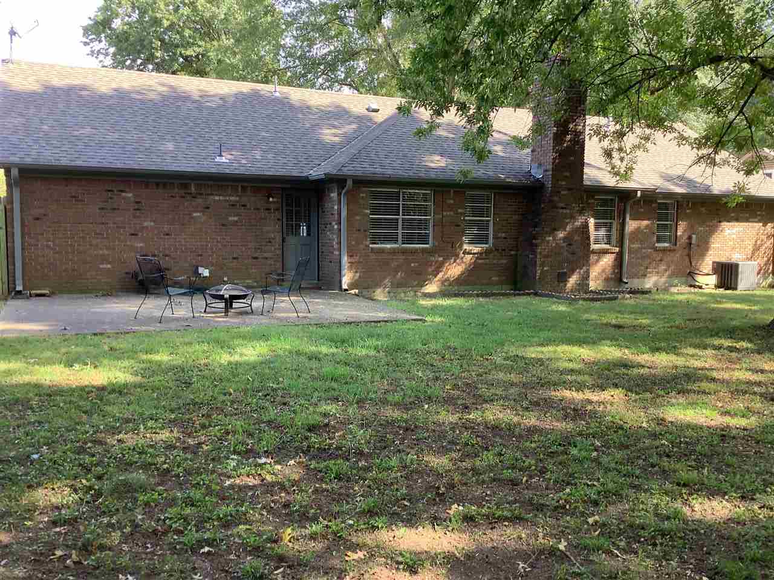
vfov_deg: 45.4
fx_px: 693
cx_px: 387
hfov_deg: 58.4
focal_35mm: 31
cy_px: 290
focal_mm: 3.3
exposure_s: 1/100
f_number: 2.4
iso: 50
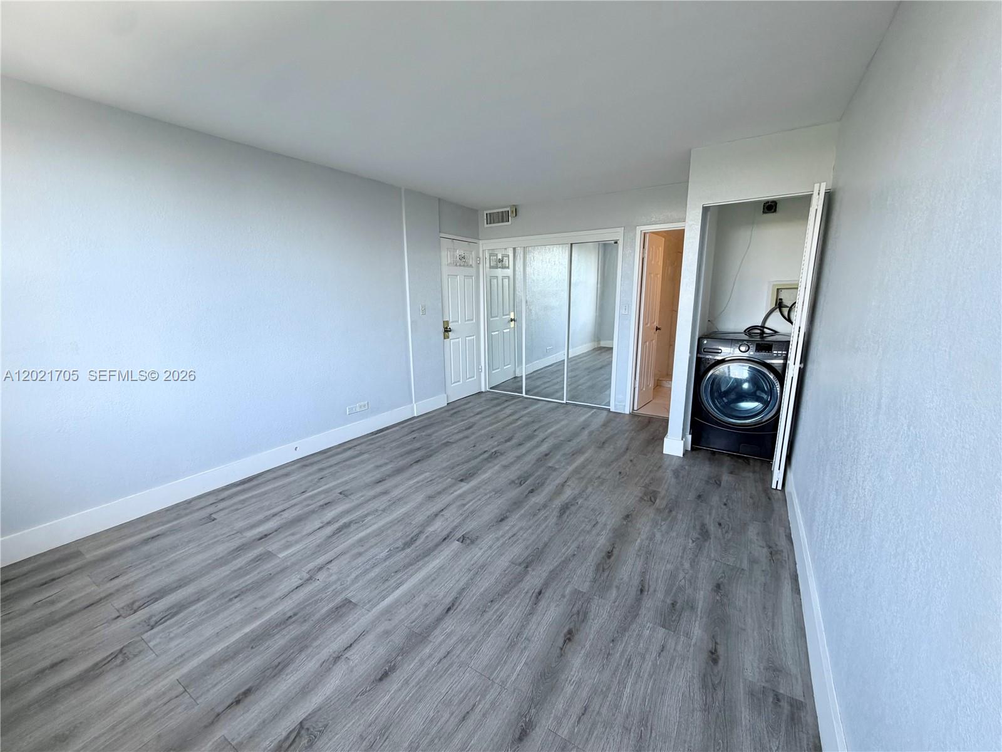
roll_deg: +1.0
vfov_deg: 85.7
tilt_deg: -11.6
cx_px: 501
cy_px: 376
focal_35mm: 14
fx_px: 405
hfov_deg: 102.1
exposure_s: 1/121
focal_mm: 2.22
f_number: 2.2
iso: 125
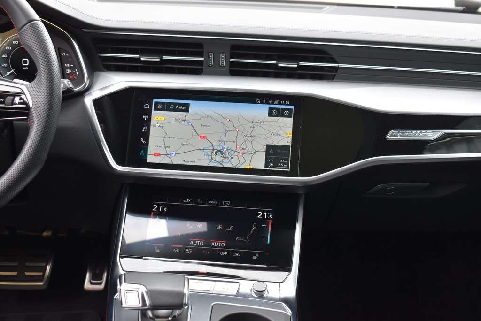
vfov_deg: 23.8
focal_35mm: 57
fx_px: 762
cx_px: 240
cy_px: 160
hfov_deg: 35.0
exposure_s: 1/125
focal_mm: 38
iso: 400
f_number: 5.6
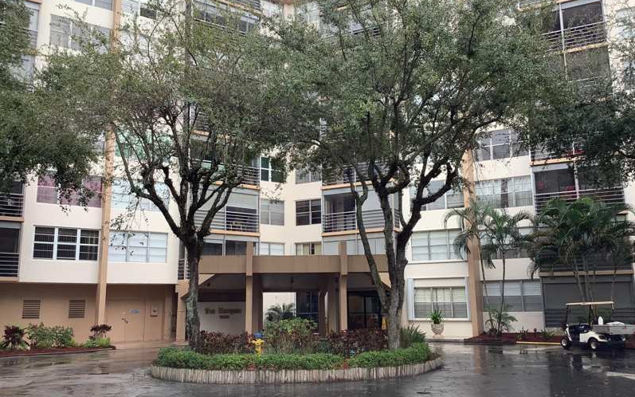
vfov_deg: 38.3
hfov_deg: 58.1
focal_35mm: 33
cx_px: 318
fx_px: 571
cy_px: 204
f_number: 2.4
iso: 64
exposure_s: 1/120
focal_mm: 3.3
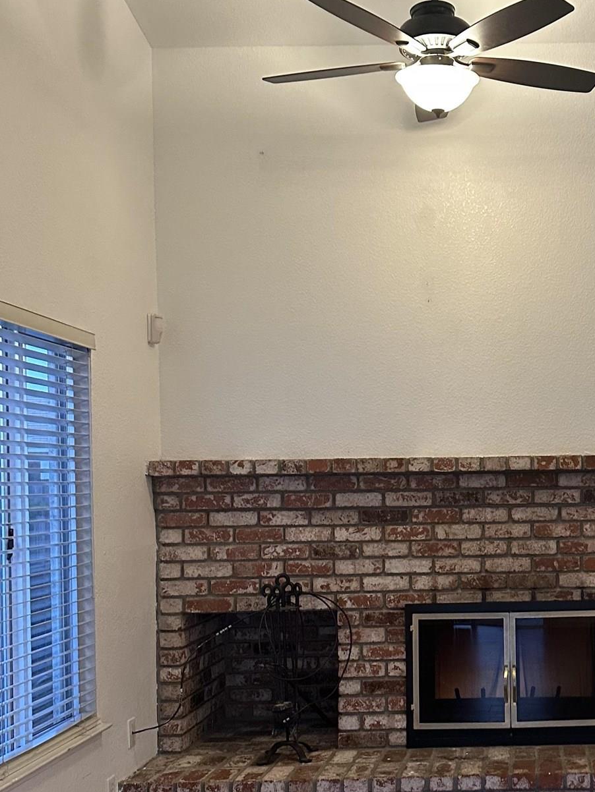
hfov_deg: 30.0
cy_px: 482
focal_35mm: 46
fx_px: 1054
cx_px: 549
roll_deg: +1.0
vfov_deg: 41.0
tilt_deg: +0.6
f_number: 1.78
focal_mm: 6.86
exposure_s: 1/60
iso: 320
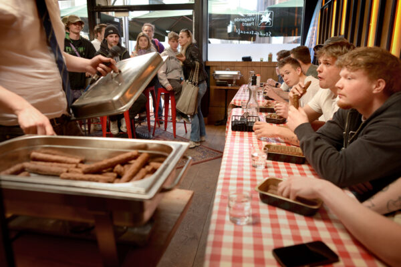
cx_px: 200
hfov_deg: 73.7
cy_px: 134
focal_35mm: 24
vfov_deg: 53.1
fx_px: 267
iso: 500
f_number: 3.2
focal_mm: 24
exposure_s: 1/80
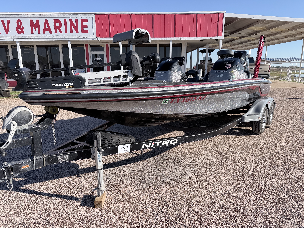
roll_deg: +1.1
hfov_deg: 71.6
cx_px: 152
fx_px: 211
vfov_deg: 56.8
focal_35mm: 24
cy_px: 114
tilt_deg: -12.7
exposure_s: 1/3584
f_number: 1.78
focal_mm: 6.76
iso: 80
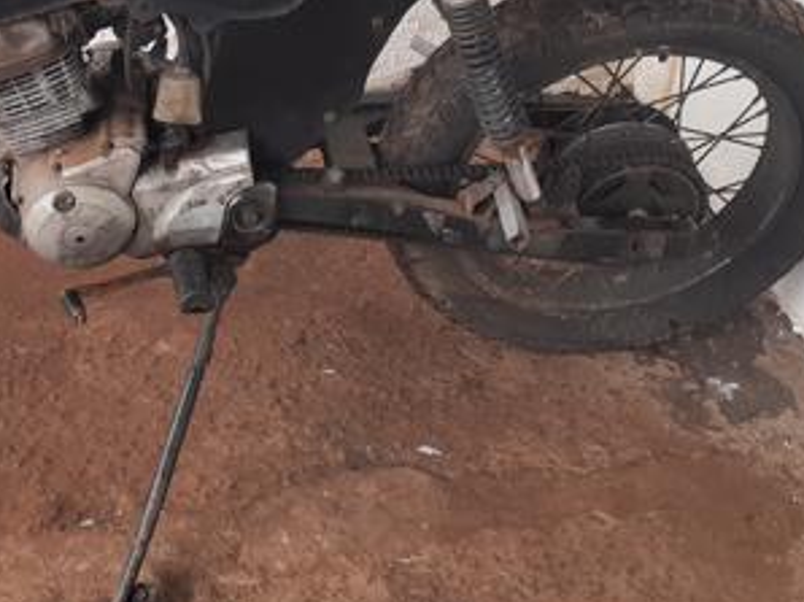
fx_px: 1346
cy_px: 35
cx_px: 194
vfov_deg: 24.3
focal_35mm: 58
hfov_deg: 32.6
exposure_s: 1/255
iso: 40
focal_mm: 3.6
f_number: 1.9
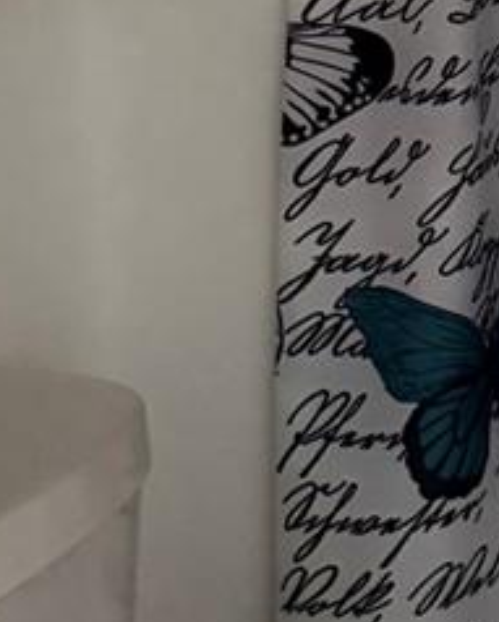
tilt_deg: -4.2
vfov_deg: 15.3
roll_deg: +1.0
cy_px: -259
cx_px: 1058
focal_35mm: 118
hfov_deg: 11.5
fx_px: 2174
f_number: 1.78
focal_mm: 6.76
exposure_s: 1/35
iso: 1000
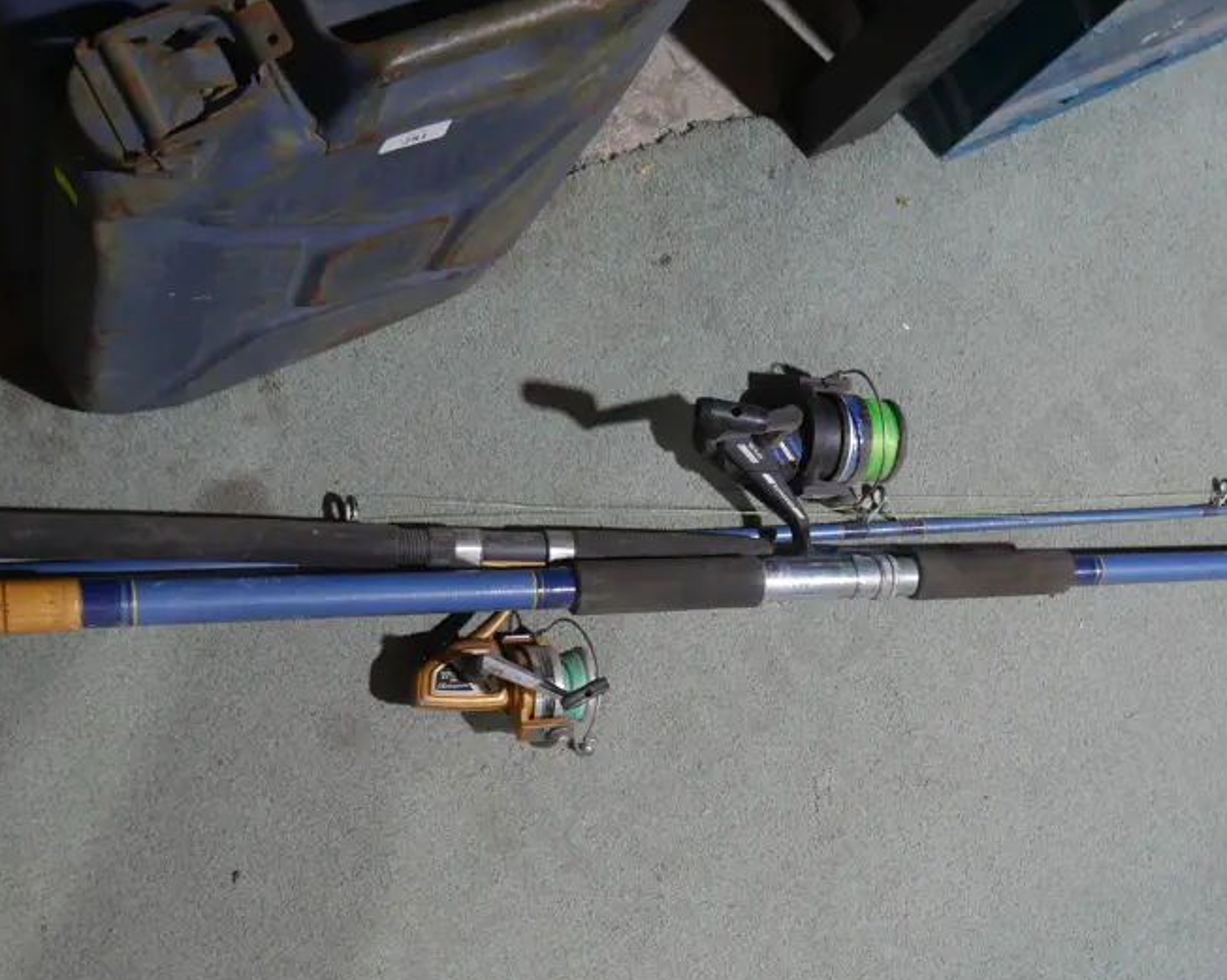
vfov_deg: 32.4
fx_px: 1670
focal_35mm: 46
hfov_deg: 40.1
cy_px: 675
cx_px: 762
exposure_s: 1/60
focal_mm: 15
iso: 500
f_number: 3.6
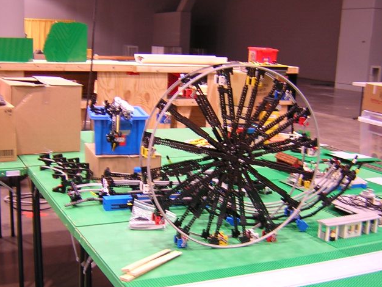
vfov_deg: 31.5
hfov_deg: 41.2
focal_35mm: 46
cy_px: 156
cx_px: 173
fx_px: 508
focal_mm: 4.7
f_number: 2.6
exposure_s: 1/3.7
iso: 100
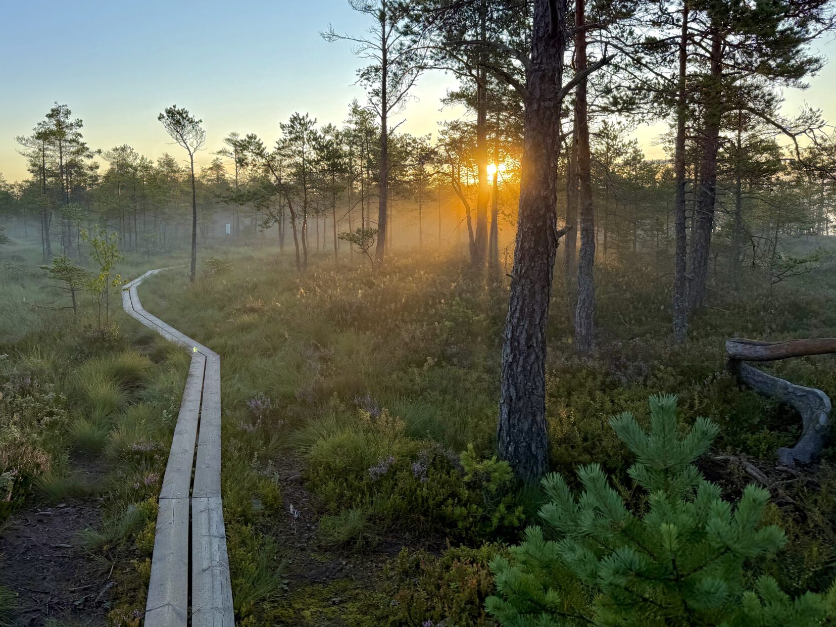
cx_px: 341
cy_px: 256
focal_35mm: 29
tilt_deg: -1.7
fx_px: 700
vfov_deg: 48.0
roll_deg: +0.6
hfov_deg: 61.2
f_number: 1.78
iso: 80
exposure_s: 1/1410
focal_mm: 6.76
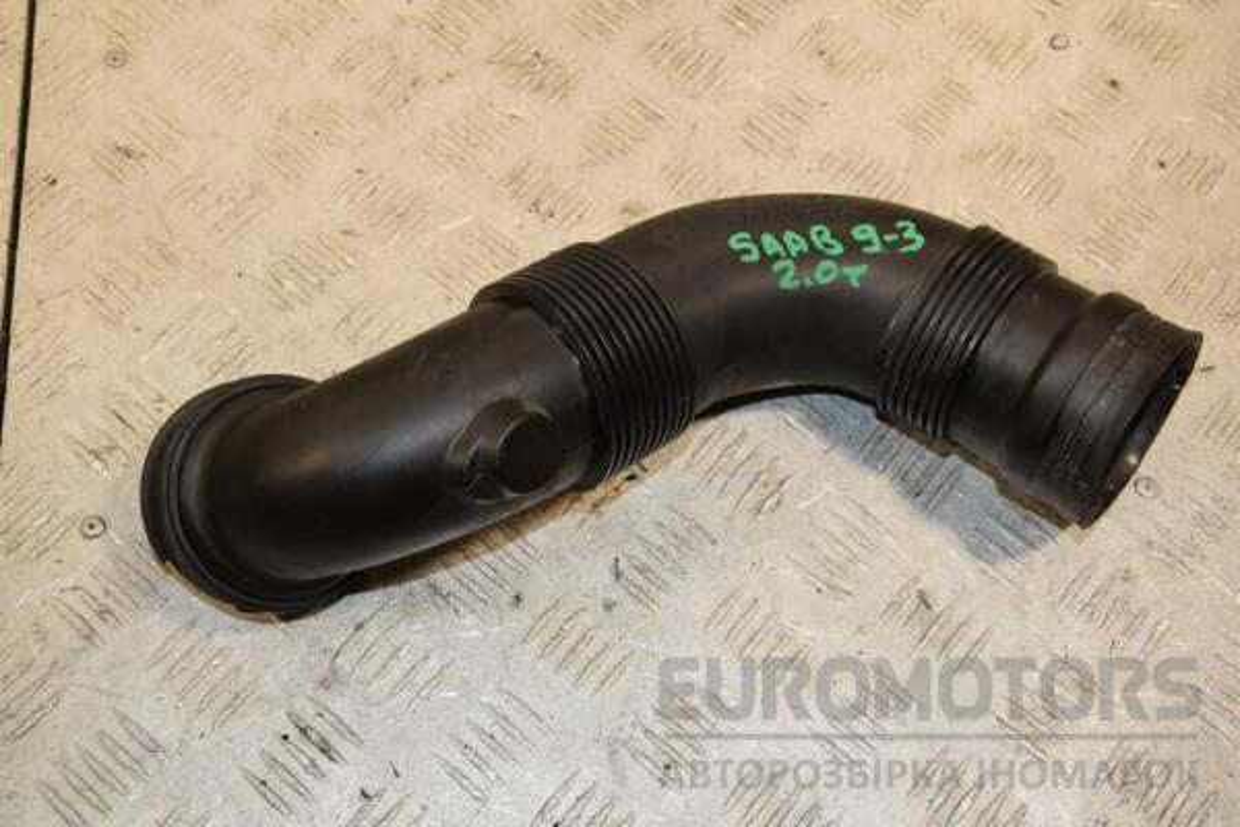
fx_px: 1653
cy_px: 414
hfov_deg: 41.1
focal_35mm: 48
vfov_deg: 28.1
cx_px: 620
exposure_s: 1/200
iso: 800
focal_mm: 32
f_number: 8
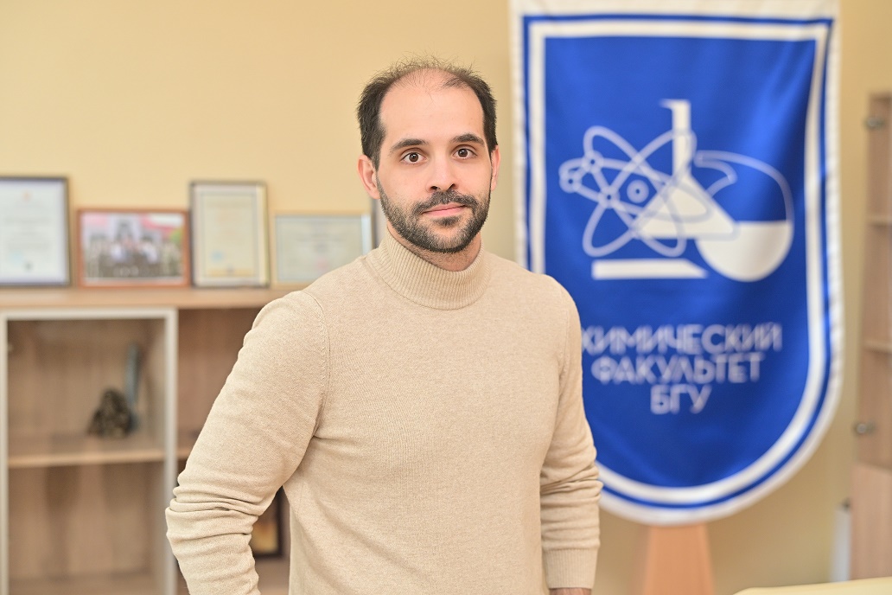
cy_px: 298
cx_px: 446
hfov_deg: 33.4
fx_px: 1487
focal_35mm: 60
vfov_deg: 22.6
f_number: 2.8
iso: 640
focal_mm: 60
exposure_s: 1/200
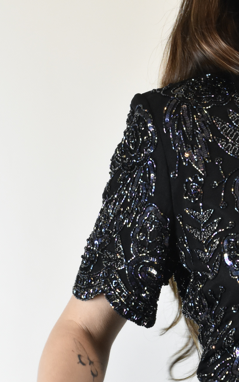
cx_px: 272
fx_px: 1470
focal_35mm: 141
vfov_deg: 14.6
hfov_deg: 9.2
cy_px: 396
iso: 1600
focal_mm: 40
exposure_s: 1/25
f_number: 16
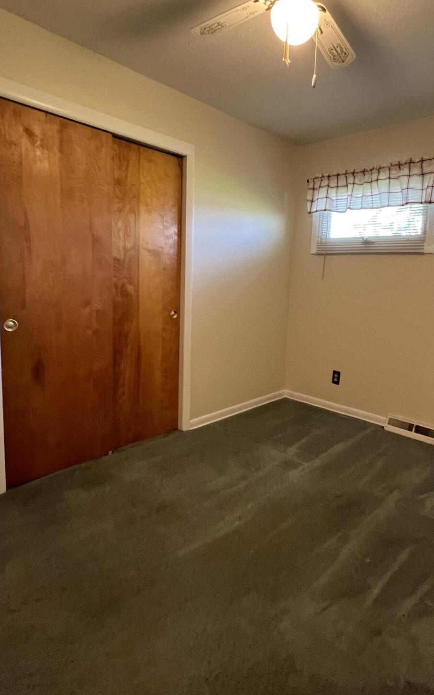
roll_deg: -2.5
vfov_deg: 87.9
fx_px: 360
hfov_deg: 61.4
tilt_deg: -8.5
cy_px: 326
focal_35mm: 19
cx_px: 271
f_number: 1.8
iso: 400
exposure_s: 1/60
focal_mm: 1.57
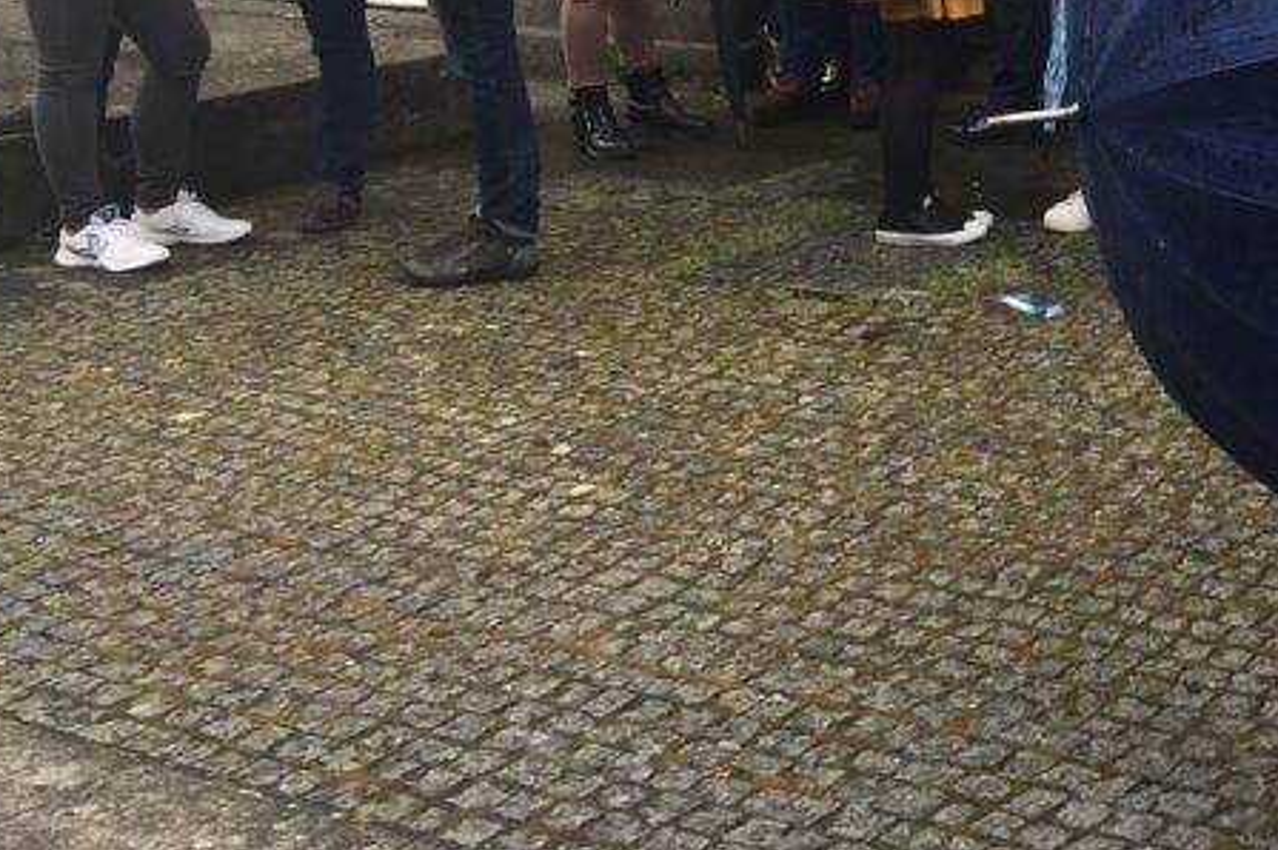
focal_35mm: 69
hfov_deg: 27.1
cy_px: -11
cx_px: 1372
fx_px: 2448
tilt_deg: -5.4
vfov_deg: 19.1
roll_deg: -0.8
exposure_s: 1/129
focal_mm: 4.15
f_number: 2.2
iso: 32
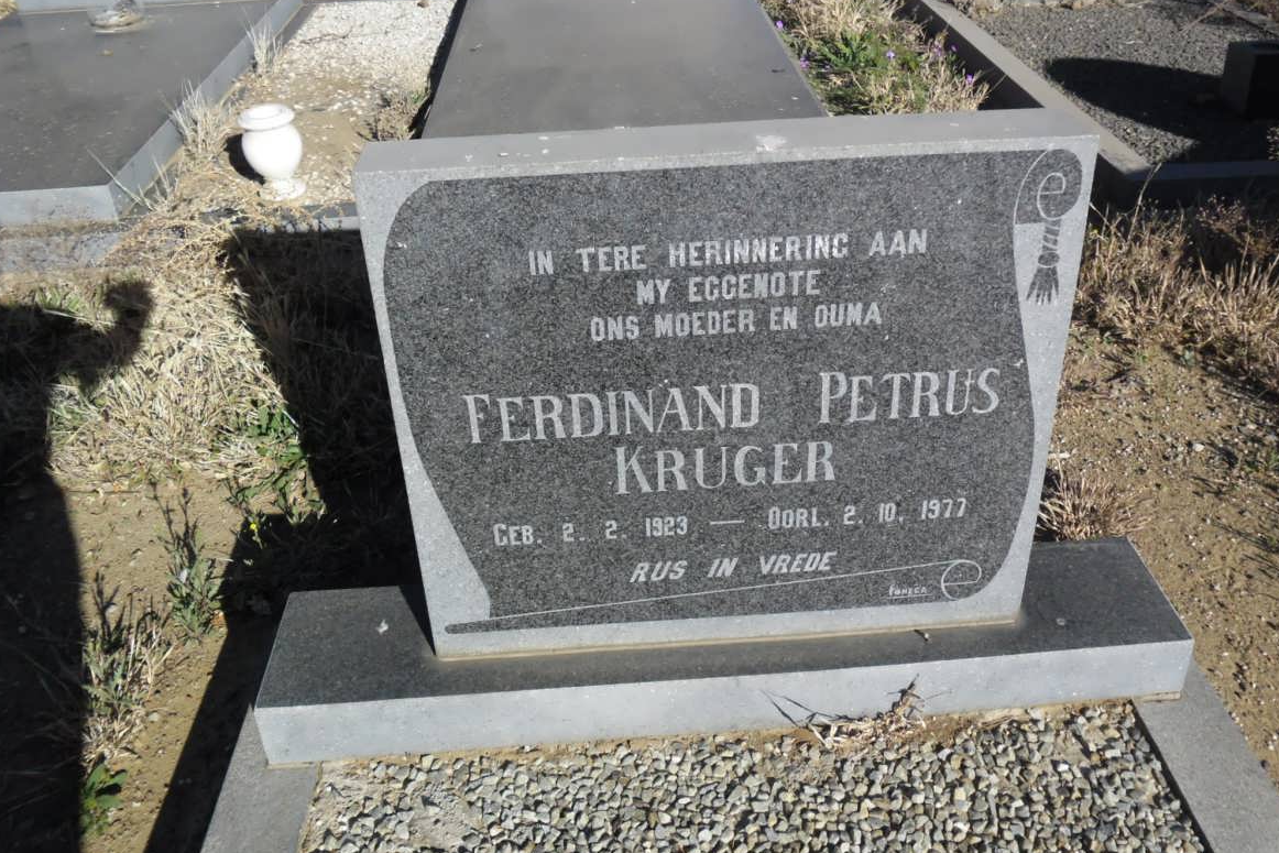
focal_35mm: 29
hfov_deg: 63.6
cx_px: 651
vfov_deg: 44.9
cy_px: 375
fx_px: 1030
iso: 80
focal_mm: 4.9
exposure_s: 1/899
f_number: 3.5
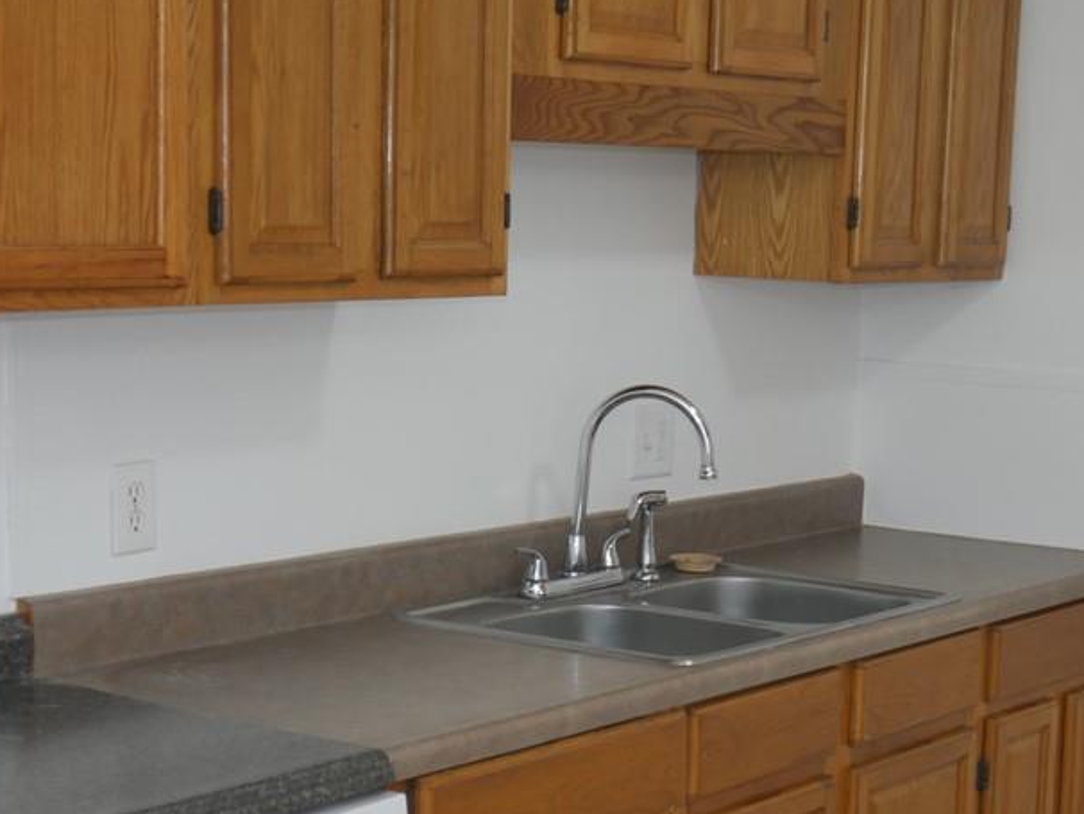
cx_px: 577
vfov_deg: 18.1
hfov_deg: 24.1
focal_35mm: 81
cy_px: 590
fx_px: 2538
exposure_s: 1/60
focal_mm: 24
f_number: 5.2
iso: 400
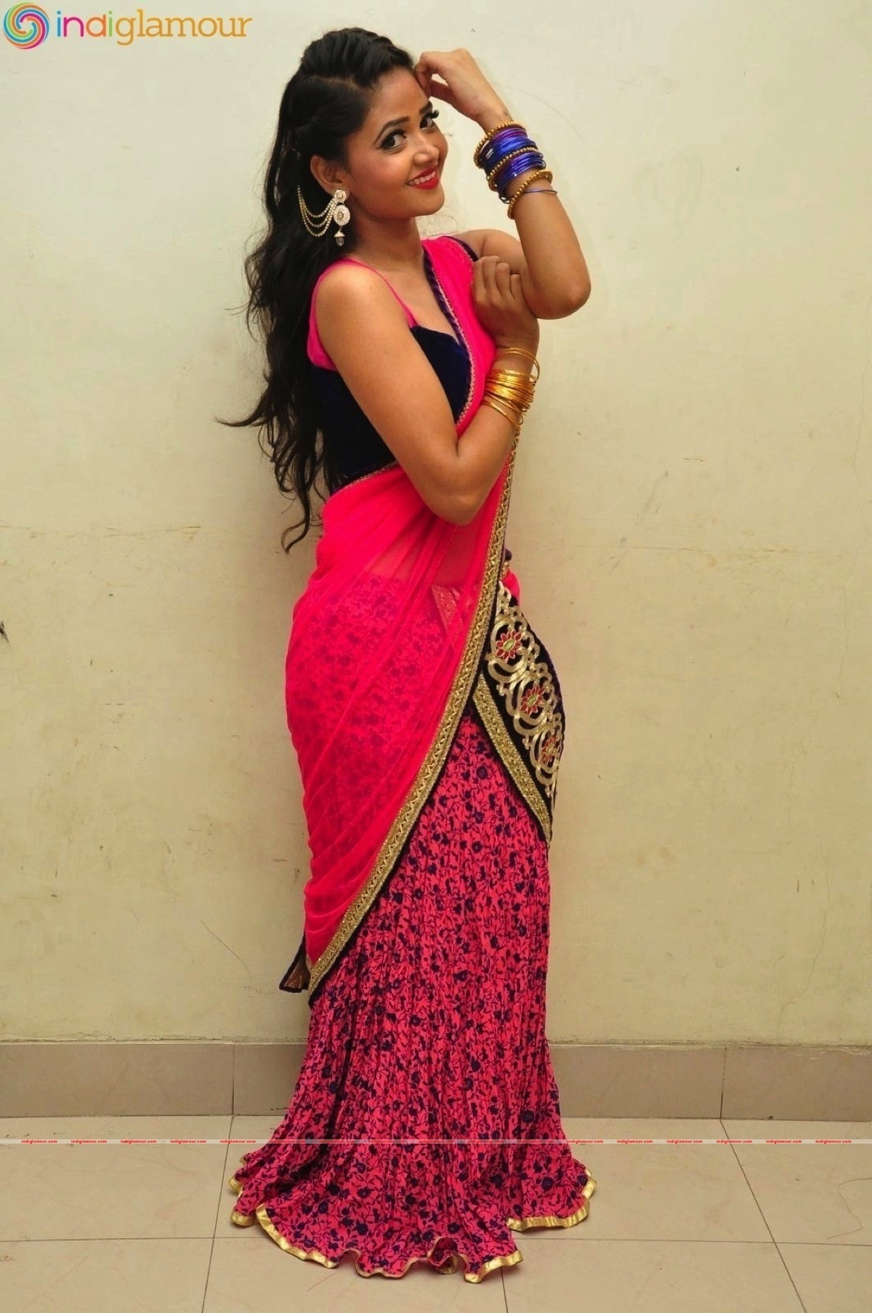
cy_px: 656
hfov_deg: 29.8
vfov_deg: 43.6
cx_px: 436
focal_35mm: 45
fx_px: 1639
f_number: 7.1
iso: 1600
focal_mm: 30
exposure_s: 1/125
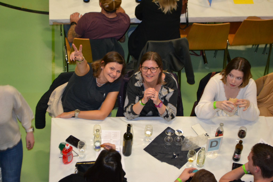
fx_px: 626
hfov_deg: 24.6
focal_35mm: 82
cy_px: 91
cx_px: 136
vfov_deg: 16.6
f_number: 5.6
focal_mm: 55
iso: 2000
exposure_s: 1/60
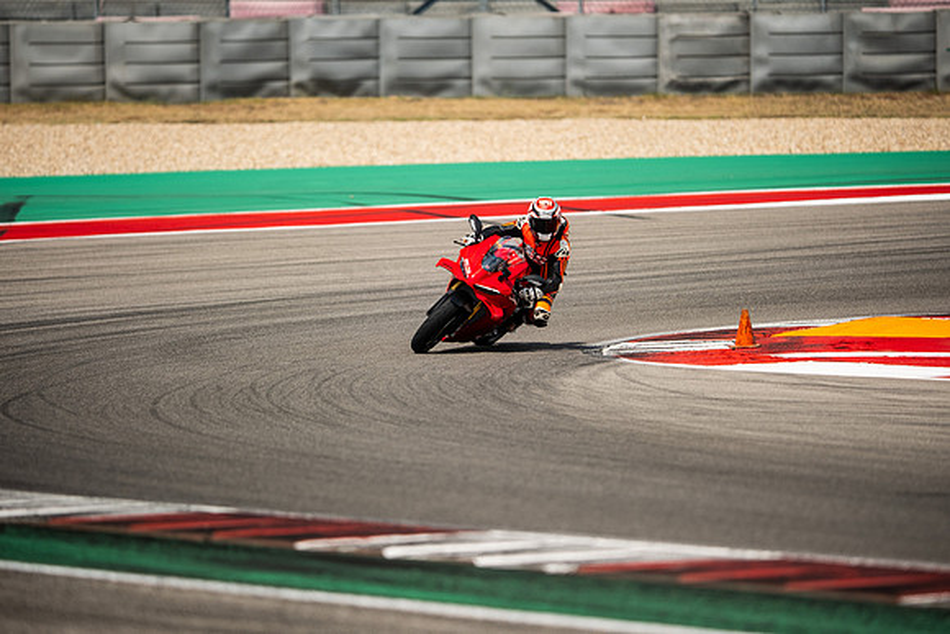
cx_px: 475
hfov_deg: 6.9
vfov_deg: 4.6
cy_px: 317
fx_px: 7918
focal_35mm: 300
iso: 200
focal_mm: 200
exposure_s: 1/5000
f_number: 2
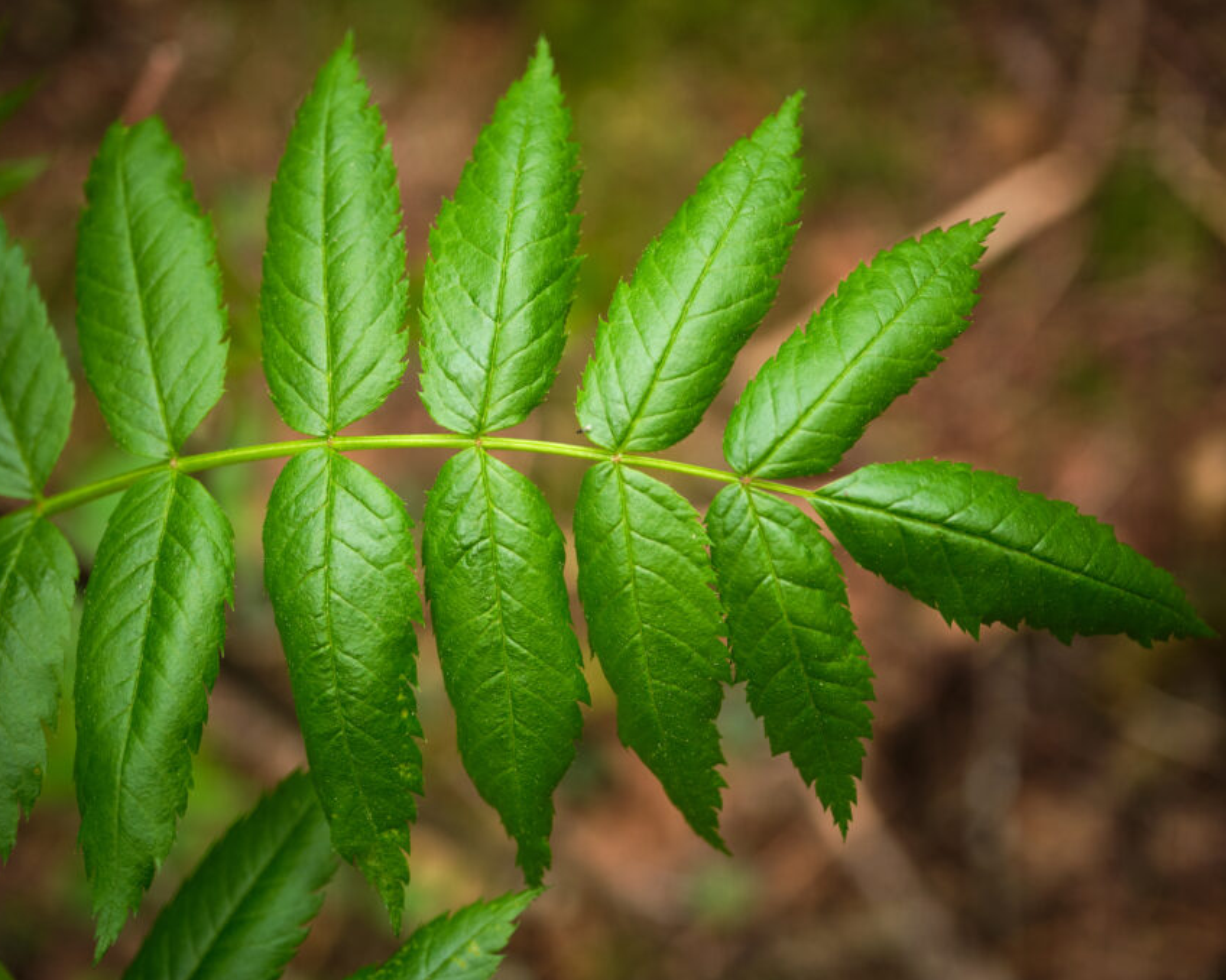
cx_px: 549
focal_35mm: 51
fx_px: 1850
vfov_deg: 29.7
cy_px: 492
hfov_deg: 36.6
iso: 160
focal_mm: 30
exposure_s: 1/40
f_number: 3.2
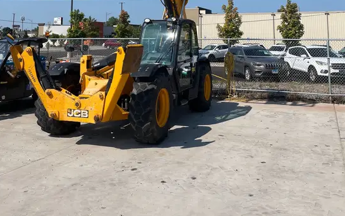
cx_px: 172
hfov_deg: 52.8
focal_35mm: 37
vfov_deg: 31.6
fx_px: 348
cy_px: -5
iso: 50
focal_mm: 5.1
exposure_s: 1/4854
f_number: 1.6
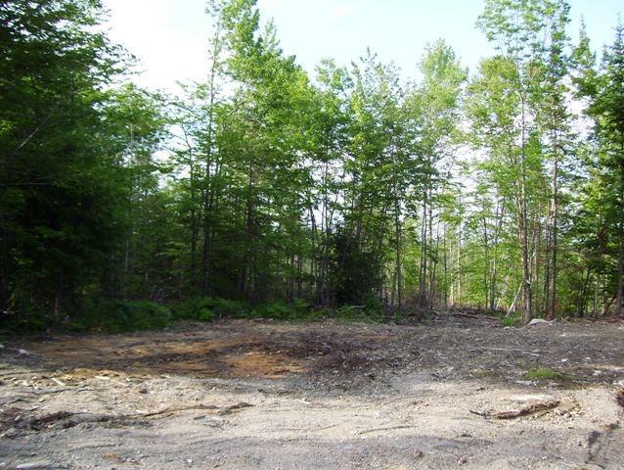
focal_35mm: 36
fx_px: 650
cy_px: 235
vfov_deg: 39.7
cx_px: 312
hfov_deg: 51.3
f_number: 2.7
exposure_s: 1/250
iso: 80
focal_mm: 6
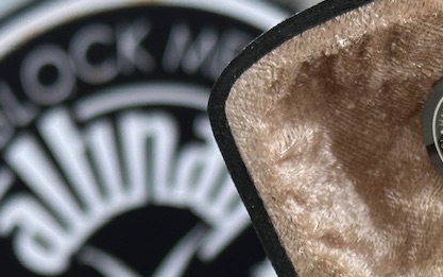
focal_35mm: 156
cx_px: 358
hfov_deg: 13.3
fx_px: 1884
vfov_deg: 8.2
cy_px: 432
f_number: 1.78
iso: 50
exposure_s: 1/168
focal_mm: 6.86
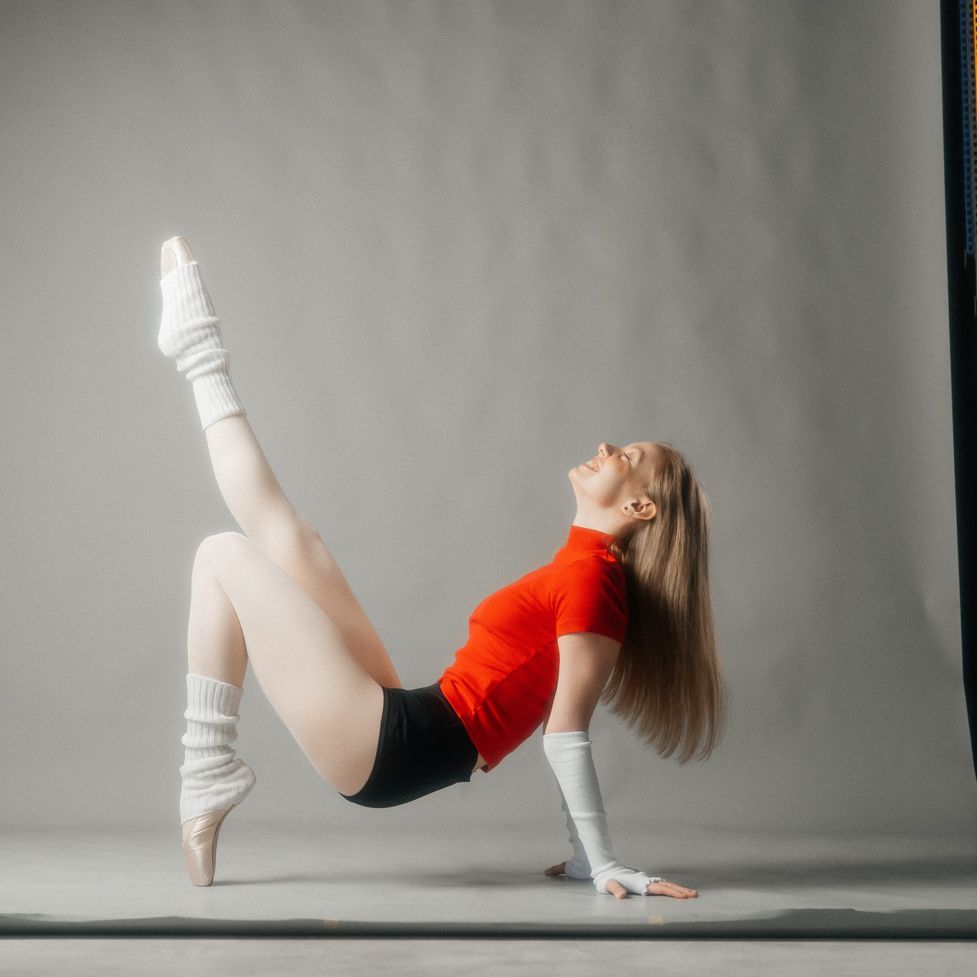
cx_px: 339
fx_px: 1916
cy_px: 484
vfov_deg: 28.6
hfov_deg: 28.5
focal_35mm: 60
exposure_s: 1/400
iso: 400
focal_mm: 30
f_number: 2.2
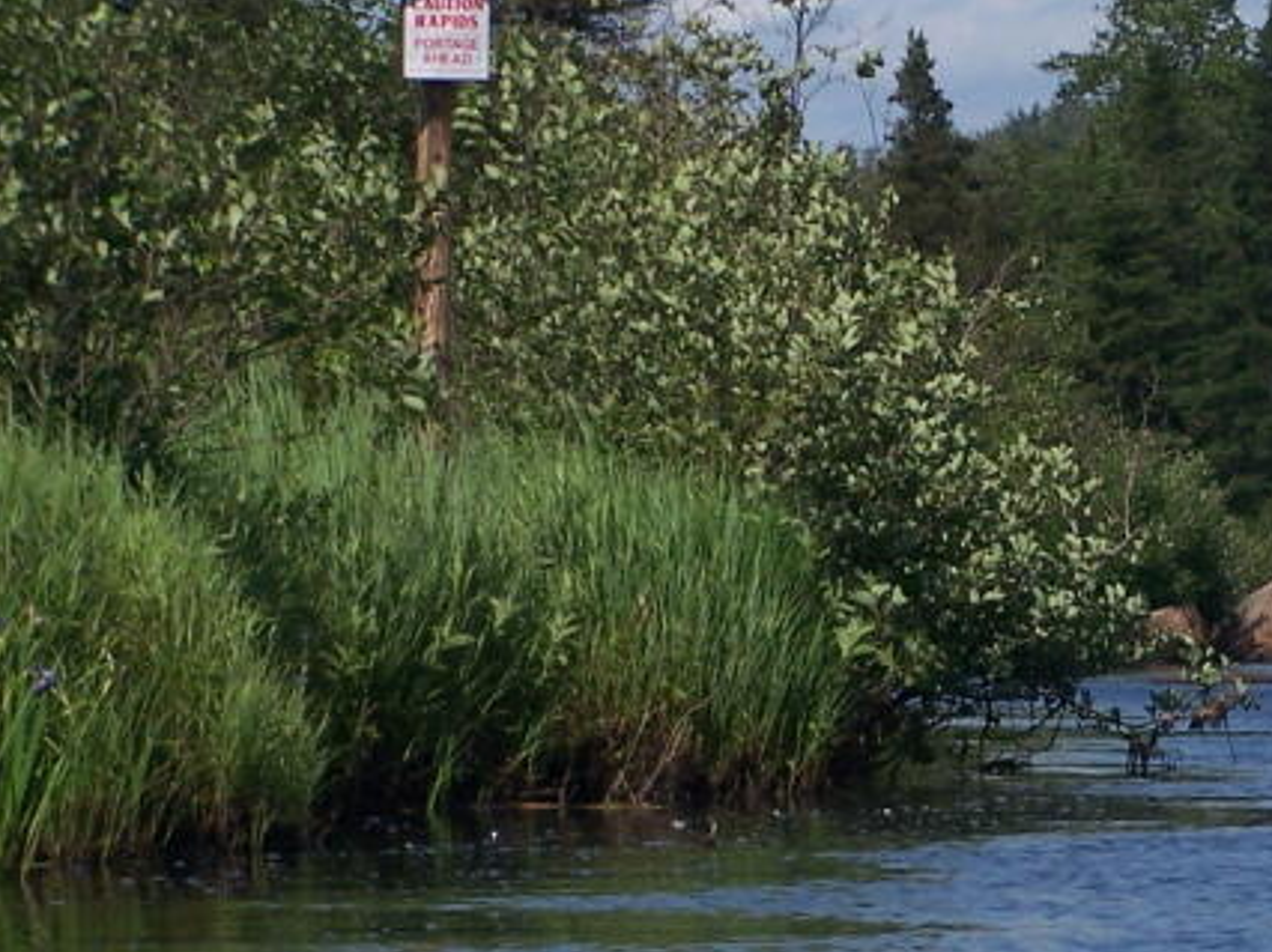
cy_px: 475
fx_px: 11311
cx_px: 1478
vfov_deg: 4.8
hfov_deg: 6.4
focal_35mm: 308
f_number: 4.5
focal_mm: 21.2
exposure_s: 1/1000
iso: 80
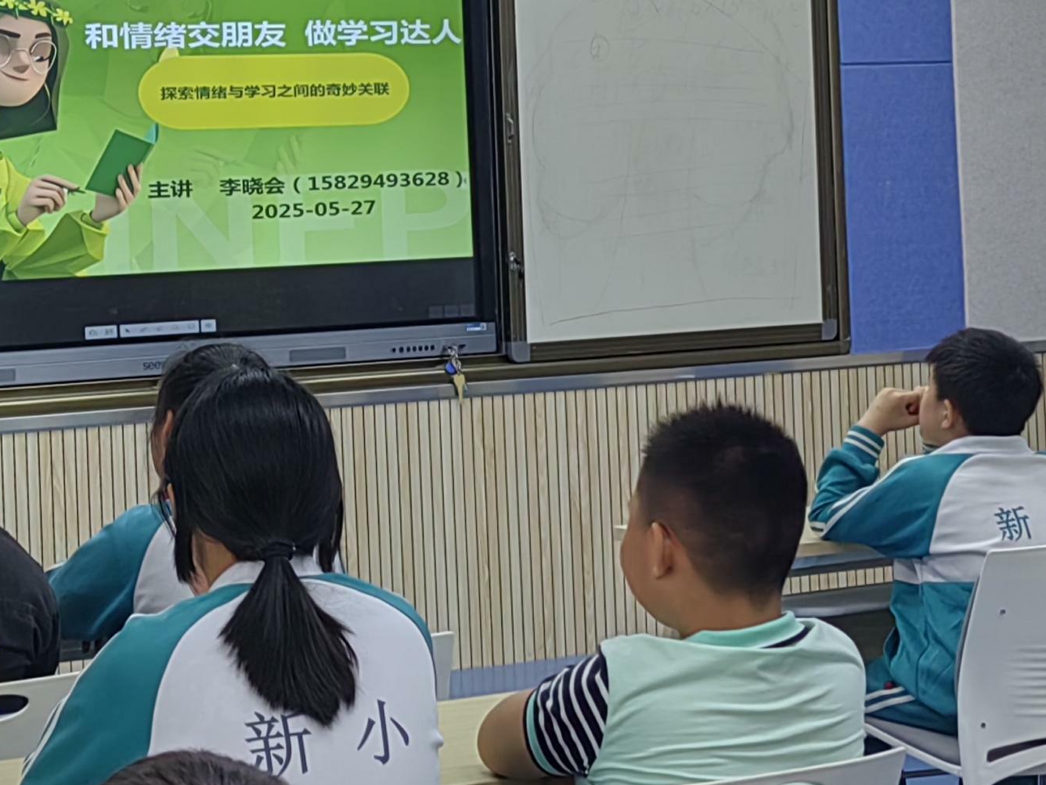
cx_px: 156
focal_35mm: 92
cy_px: 112
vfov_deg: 15.9
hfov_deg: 21.0
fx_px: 2780
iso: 50
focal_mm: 5.52
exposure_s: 1/111
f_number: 1.9
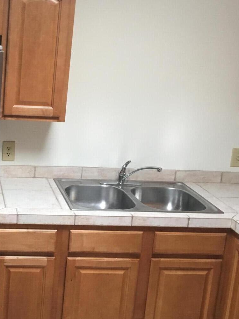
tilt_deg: -15.7
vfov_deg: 33.2
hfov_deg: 24.2
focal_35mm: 58
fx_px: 534
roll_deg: -2.2
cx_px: 6
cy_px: 145
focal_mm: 4.15
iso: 100
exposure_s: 1/30
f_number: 2.2
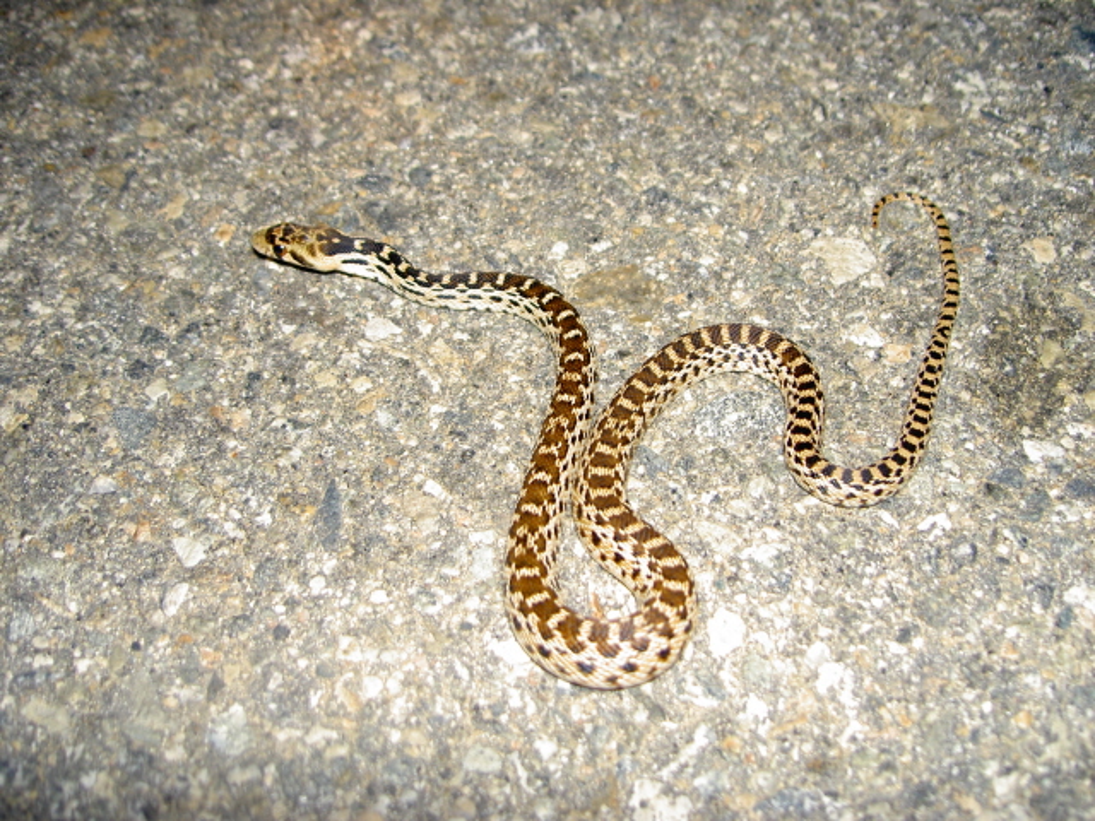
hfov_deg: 47.9
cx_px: 548
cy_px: 410
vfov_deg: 36.8
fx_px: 1234
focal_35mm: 39
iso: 100
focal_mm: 8
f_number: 2.8
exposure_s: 1/60
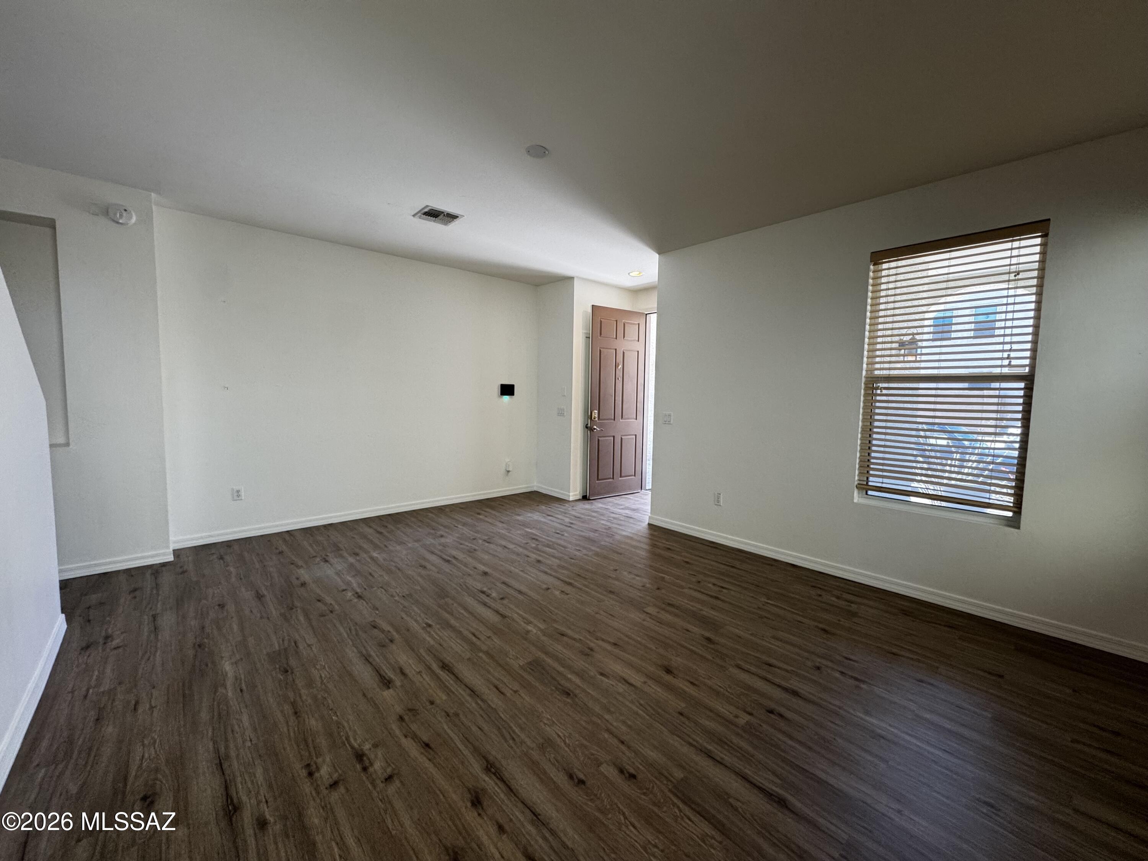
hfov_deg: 102.1
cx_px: 574
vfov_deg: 85.7
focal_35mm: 14
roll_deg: -1.4
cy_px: 430
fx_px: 464
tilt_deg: -4.5
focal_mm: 2.22
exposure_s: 1/120
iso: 160
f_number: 2.2
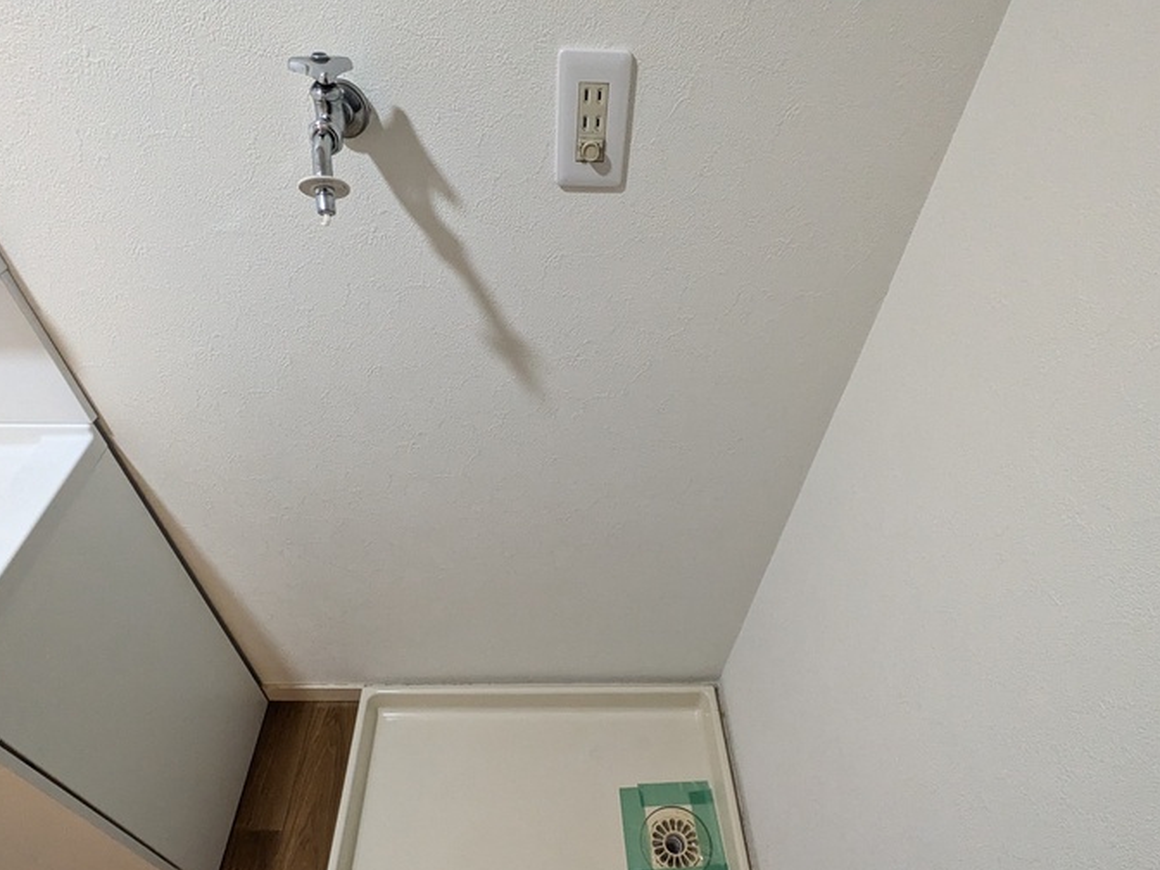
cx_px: 558
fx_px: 670
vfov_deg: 65.1
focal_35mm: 20
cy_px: 537
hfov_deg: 81.7
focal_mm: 1.83
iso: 469
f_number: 2.2
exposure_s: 1/60
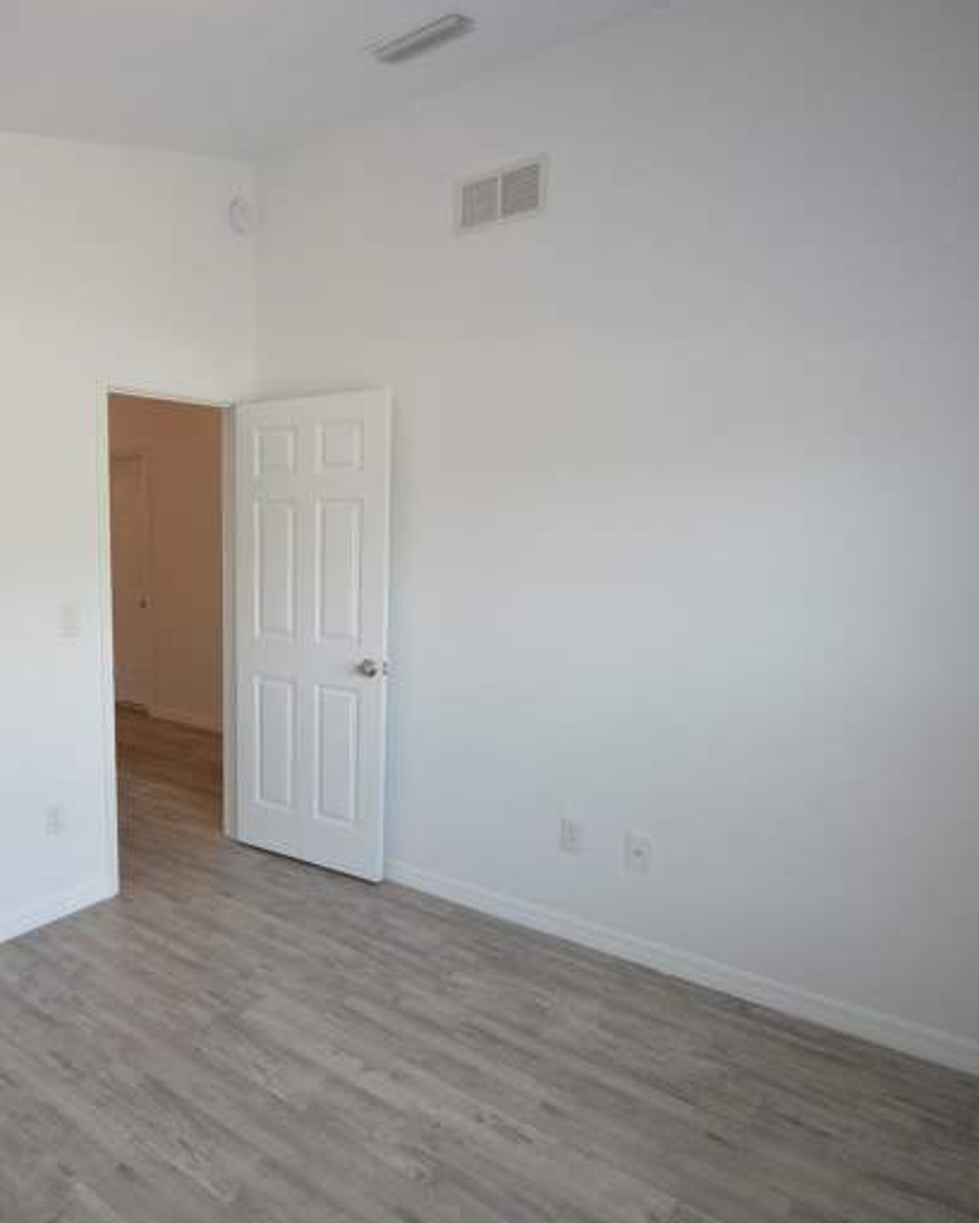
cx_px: 230
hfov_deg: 59.3
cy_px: 609
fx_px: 797
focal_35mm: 22
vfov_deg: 75.0
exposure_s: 1/100
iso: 400
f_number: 5
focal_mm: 10
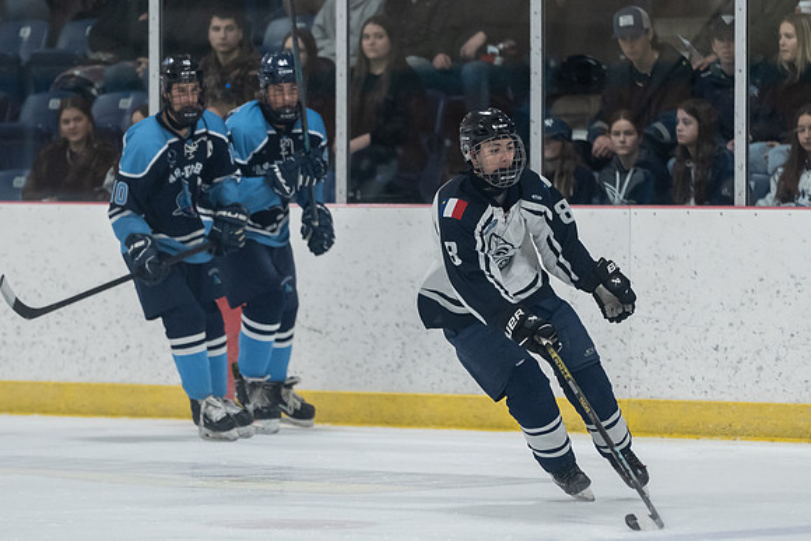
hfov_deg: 6.3
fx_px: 7417
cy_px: 364
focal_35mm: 329
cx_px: 467
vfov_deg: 4.2
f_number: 2.8
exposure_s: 1/1250
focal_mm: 200
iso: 2500
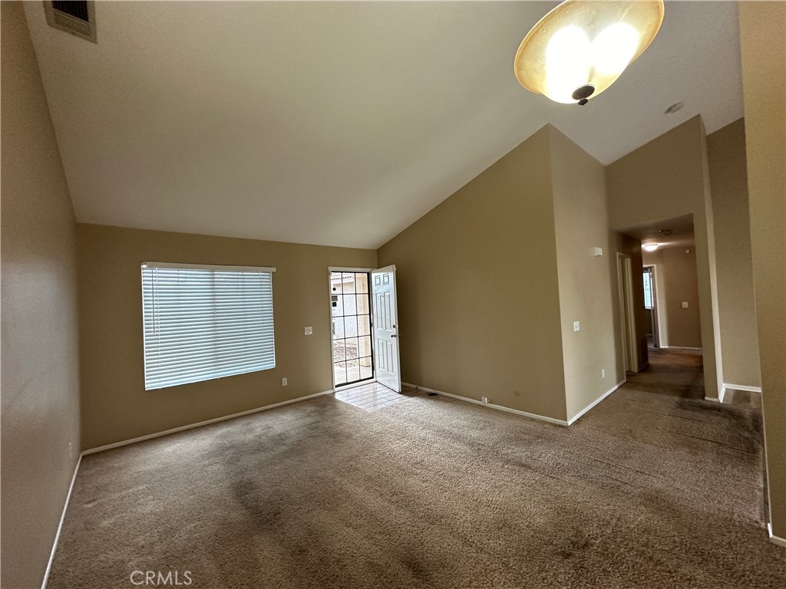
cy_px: 294
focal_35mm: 14
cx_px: 393
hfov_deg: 102.1
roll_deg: +2.3
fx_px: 318
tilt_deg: +1.8
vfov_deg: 85.7
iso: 320
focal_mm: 2.22
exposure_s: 1/120
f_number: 2.2
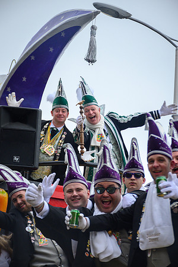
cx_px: 89
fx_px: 946
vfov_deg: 16.1
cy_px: 134
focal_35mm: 128
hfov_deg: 10.8
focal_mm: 85
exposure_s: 1/320
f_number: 5.3
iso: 400
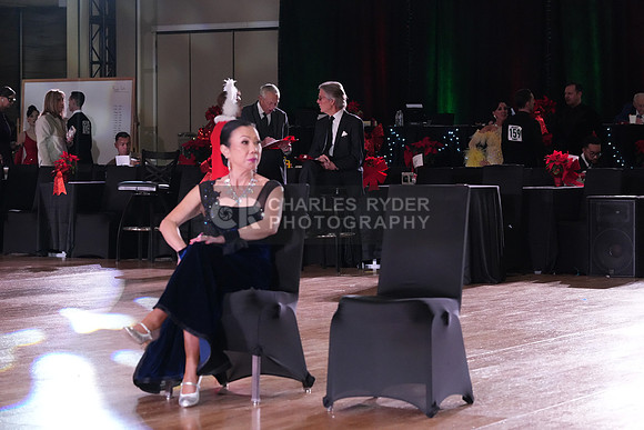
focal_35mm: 104
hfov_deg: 19.6
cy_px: 215
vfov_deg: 13.2
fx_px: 1861
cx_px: 322
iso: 5000
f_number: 5.6
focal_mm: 104
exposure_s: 1/320
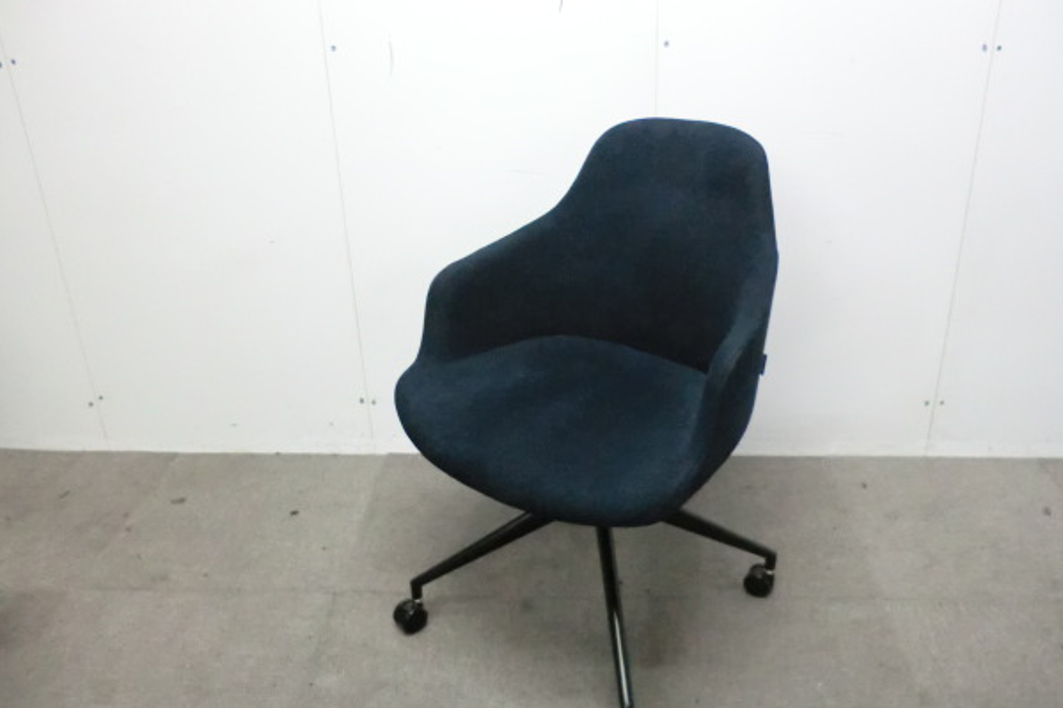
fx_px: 886
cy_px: 342
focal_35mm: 30
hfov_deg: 61.9
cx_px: 563
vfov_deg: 43.6
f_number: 3.2
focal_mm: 4.9
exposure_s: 1/40
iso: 800
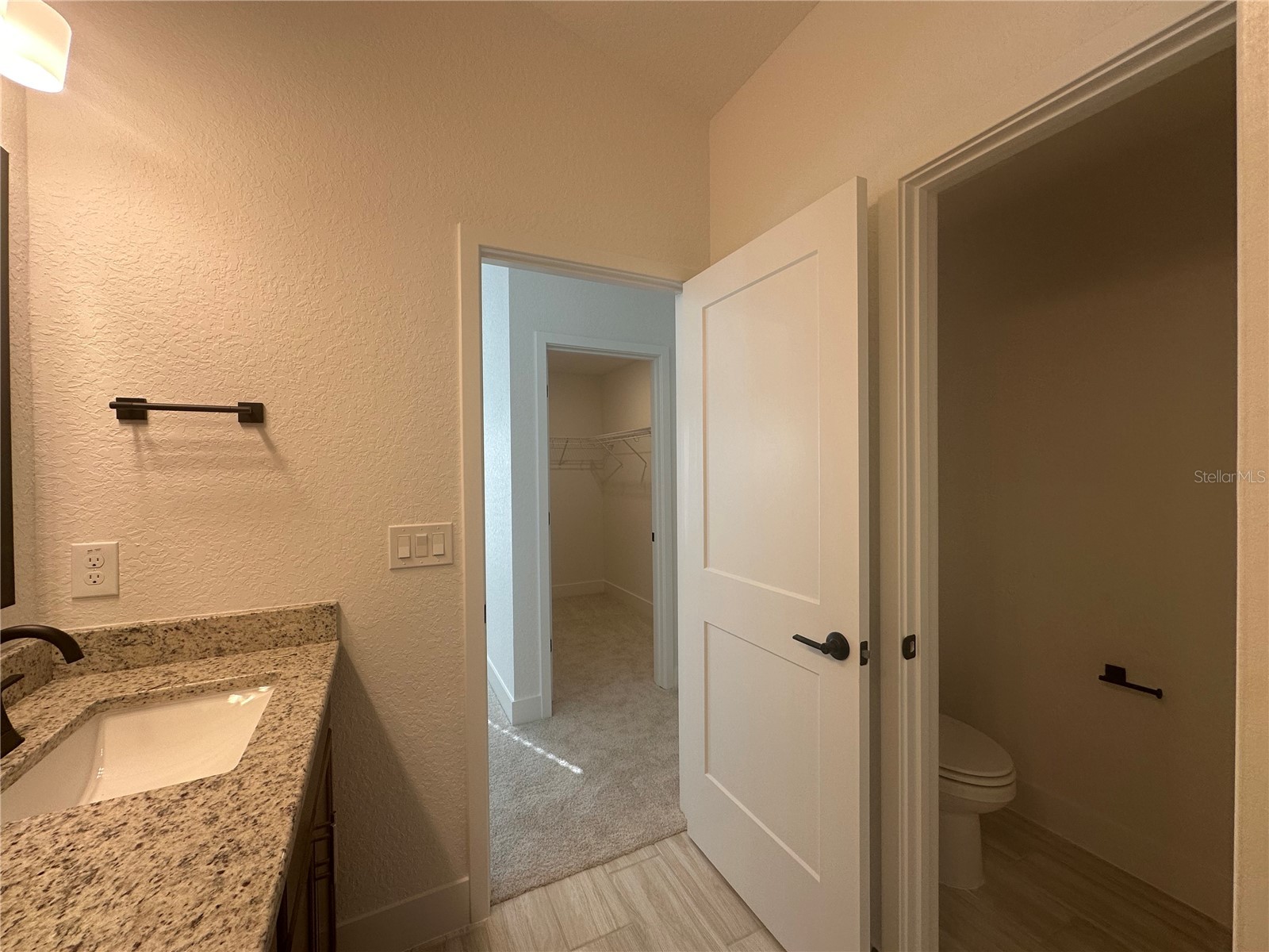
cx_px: 634
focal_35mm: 14
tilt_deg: -0.4
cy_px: 476
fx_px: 513
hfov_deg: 102.1
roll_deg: +0.6
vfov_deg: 85.7
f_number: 2.2
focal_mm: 2.22
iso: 80
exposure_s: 1/120
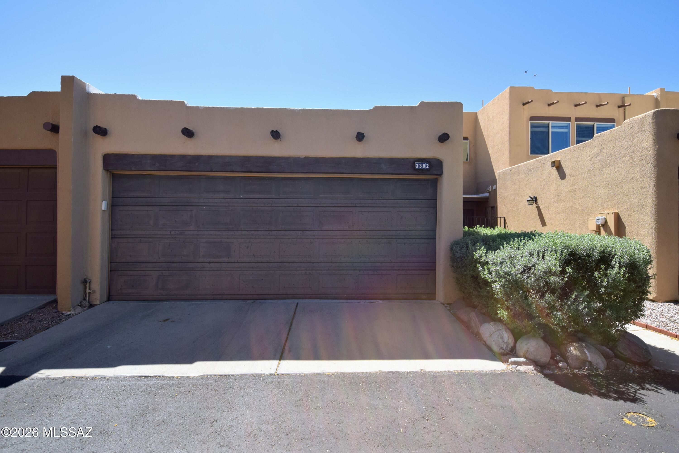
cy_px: 226
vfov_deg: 67.4
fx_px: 339
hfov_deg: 90.0
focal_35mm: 18
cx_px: 340
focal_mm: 12
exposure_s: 1/800
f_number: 9
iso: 400
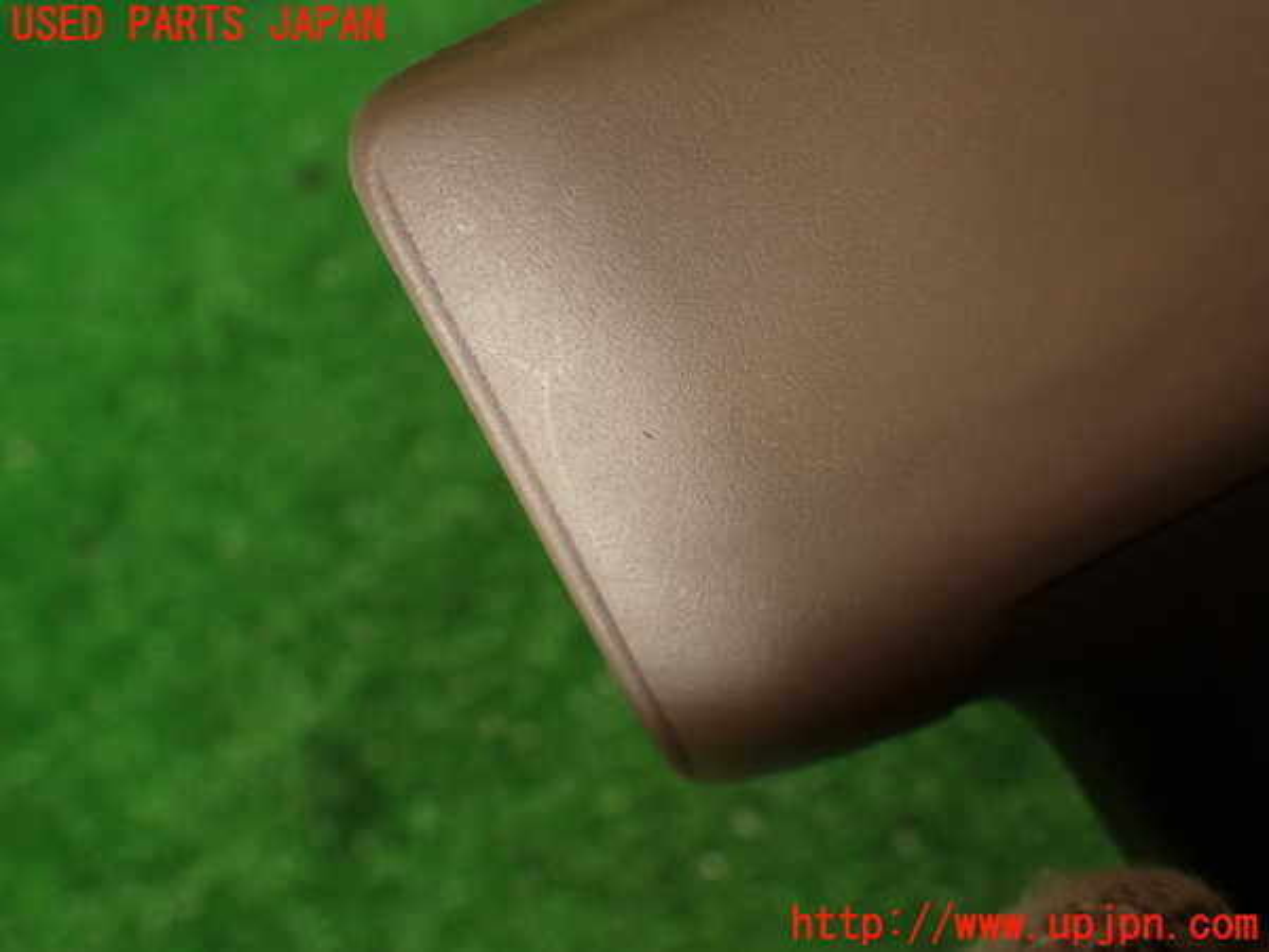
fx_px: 1100
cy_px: 476
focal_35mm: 30
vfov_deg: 46.8
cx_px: 634
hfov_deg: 60.0
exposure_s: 1/100
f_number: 2.3
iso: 100
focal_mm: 5.4
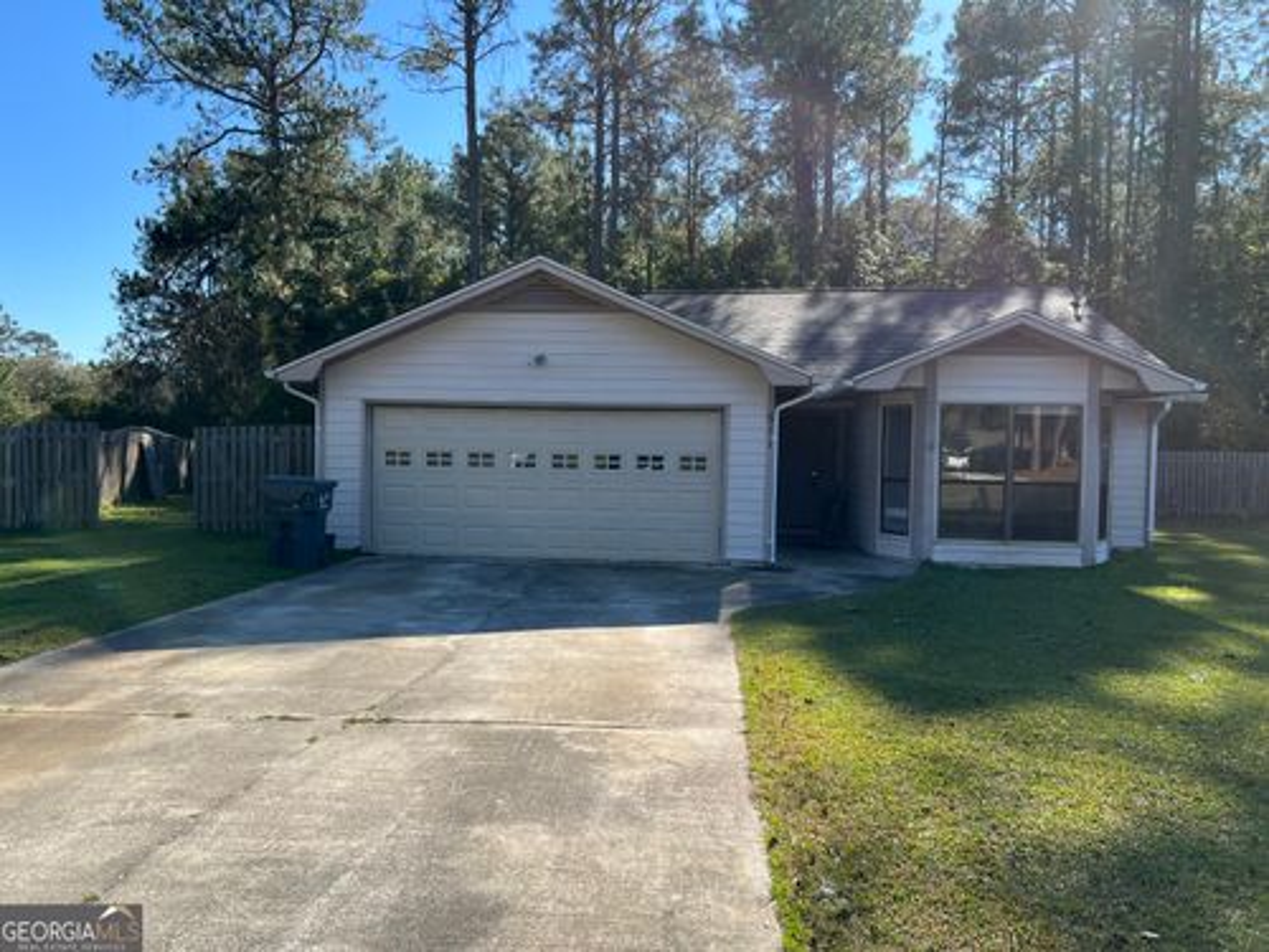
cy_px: 476
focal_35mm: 26
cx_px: 634
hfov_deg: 67.3
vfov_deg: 53.1
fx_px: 953
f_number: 1.5
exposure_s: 1/2123
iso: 50
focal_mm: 5.7
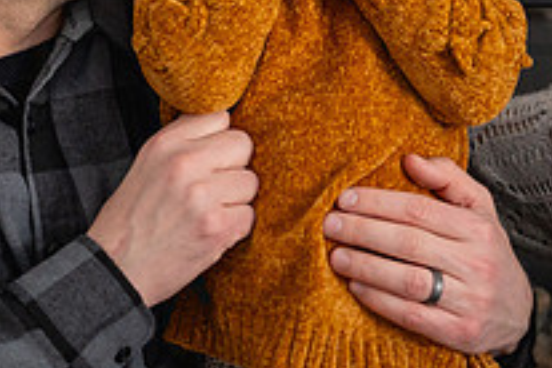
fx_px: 2376
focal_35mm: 155
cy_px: 60
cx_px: 249
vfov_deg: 8.8
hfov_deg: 13.2
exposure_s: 1/80
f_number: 3.2
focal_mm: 48
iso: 1250
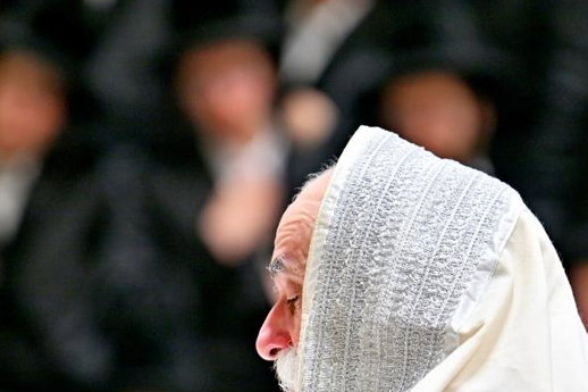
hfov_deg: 4.0
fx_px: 8506
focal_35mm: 521
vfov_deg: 2.6
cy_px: 339
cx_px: 302
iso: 250
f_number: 2.8
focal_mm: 200
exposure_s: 1/320
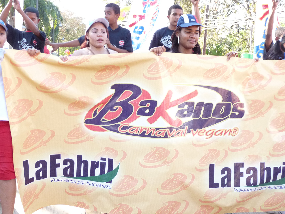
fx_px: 329
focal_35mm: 40
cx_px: 142
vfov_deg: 36.0
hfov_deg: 46.8
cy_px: 107
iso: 200
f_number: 2.8
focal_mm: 4.9
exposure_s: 1/160
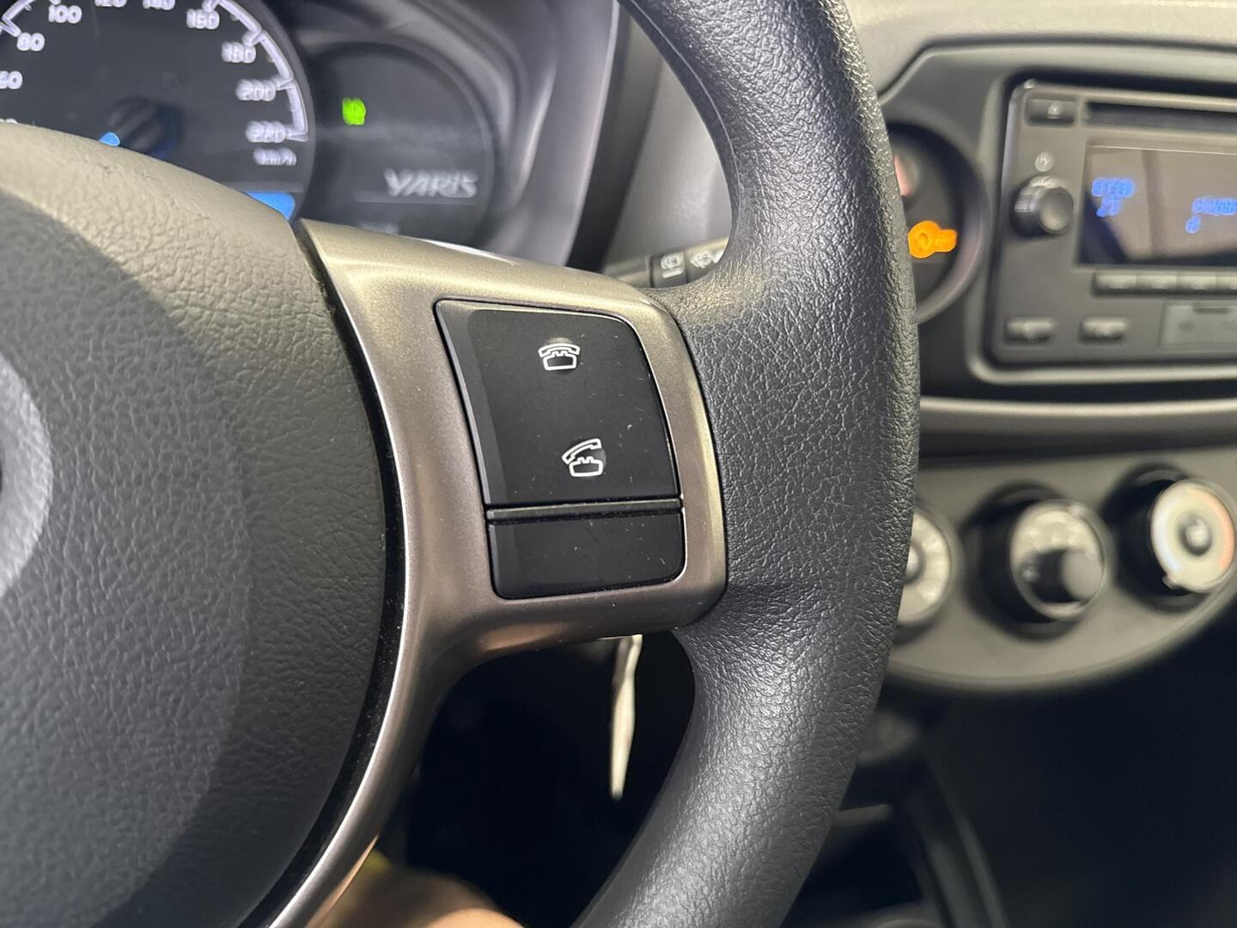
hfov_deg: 71.6
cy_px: 464
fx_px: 858
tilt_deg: -31.9
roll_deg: -6.6
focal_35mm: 24
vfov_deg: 56.8
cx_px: 618
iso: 640
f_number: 1.78
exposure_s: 1/33
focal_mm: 6.76
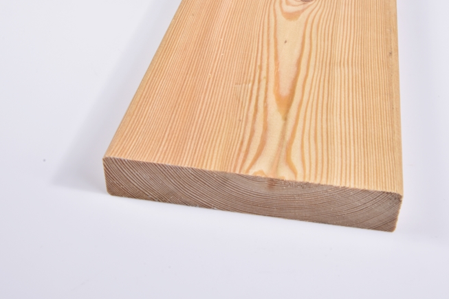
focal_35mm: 52
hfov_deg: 38.2
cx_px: 273
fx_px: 644
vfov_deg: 26.0
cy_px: 101
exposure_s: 1.3
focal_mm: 25
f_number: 25
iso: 125
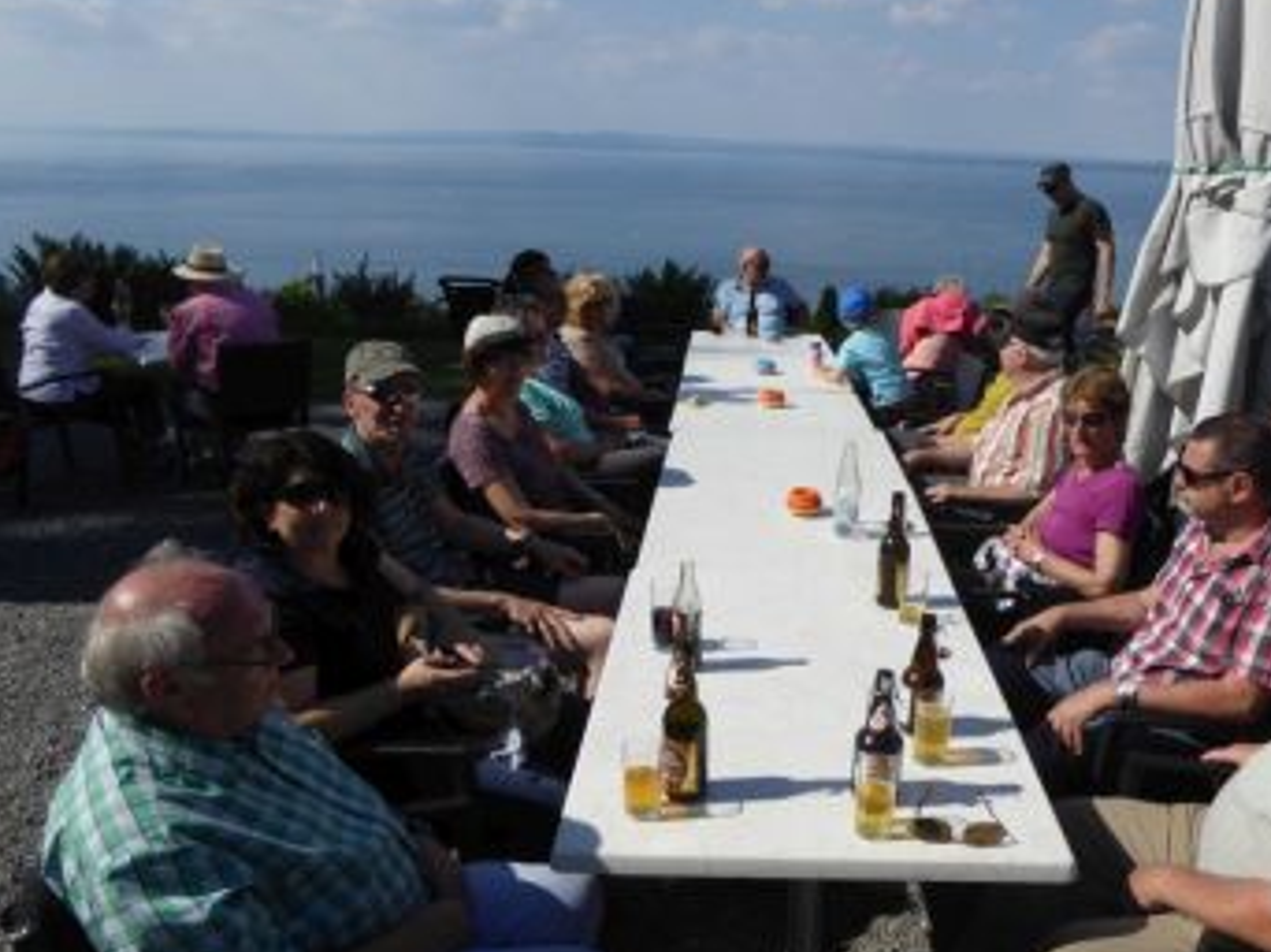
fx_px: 1101
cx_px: 779
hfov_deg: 59.4
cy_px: 547
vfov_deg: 46.6
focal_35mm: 30
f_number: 3.3
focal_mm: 4.3
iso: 100
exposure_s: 1/1600
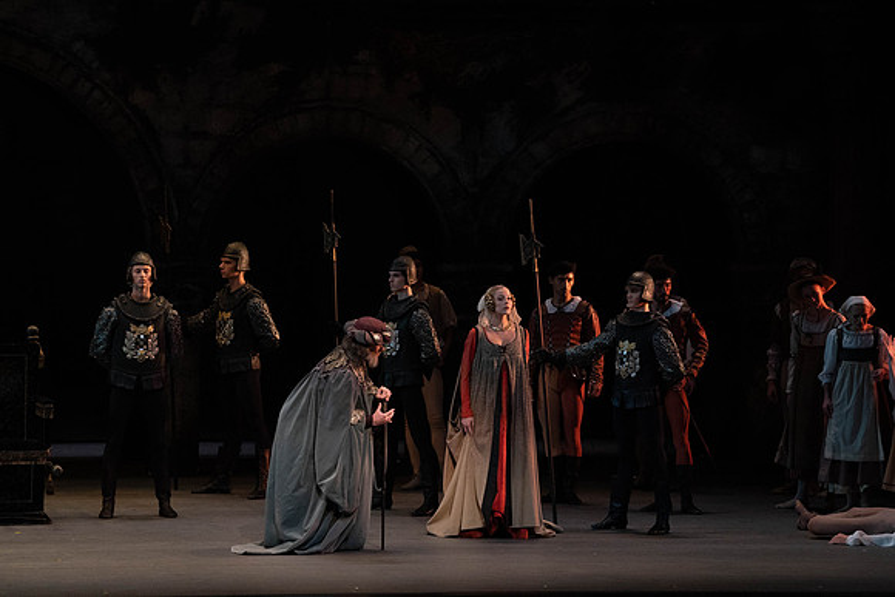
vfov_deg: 6.1
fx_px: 5620
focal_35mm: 226
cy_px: 298
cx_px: 448
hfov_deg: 9.1
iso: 6400
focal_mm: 226
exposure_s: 1/320
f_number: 7.1
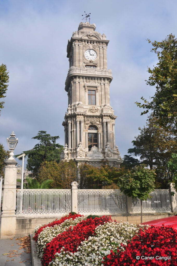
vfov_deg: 53.2
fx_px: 266
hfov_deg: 36.8
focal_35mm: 36
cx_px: 88
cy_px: 133
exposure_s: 1/400
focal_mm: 24
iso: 200
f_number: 8
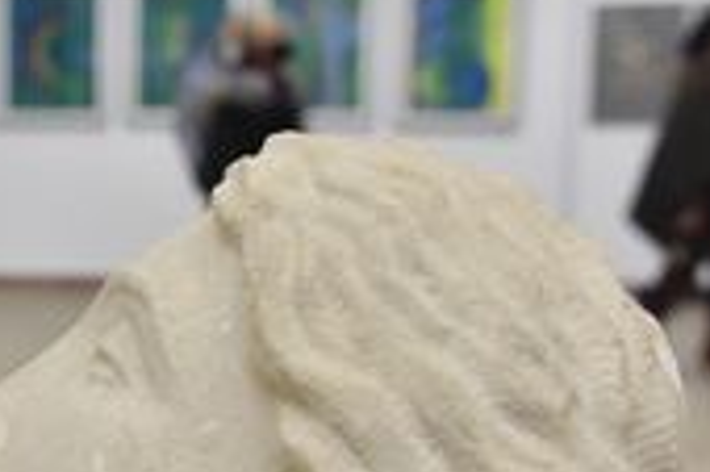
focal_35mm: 90
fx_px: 1773
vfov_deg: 15.1
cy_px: 330
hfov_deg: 21.4
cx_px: -88
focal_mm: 34
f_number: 4
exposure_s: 1/250
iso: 2500
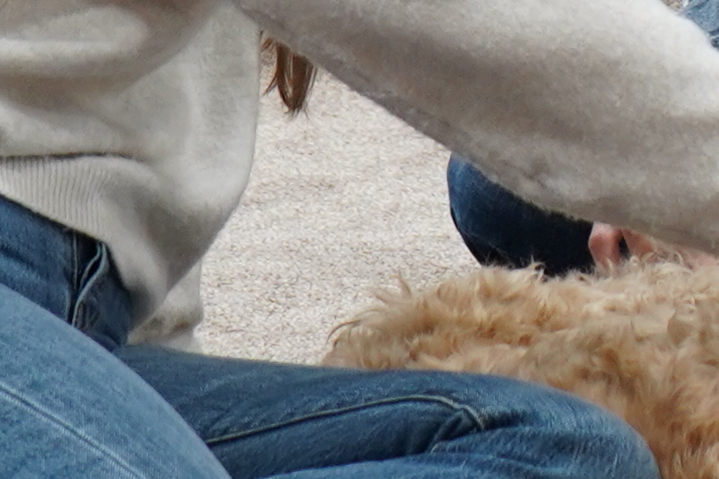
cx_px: 1162
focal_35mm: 316
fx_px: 6311
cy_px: -201
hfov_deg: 6.4
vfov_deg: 4.3
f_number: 4.5
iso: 800
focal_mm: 43
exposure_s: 1/160
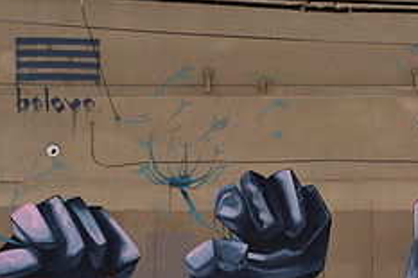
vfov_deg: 8.0
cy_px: 187
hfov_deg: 11.8
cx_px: 429
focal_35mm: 172
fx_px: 1996
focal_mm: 46
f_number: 10
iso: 400
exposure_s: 1/500
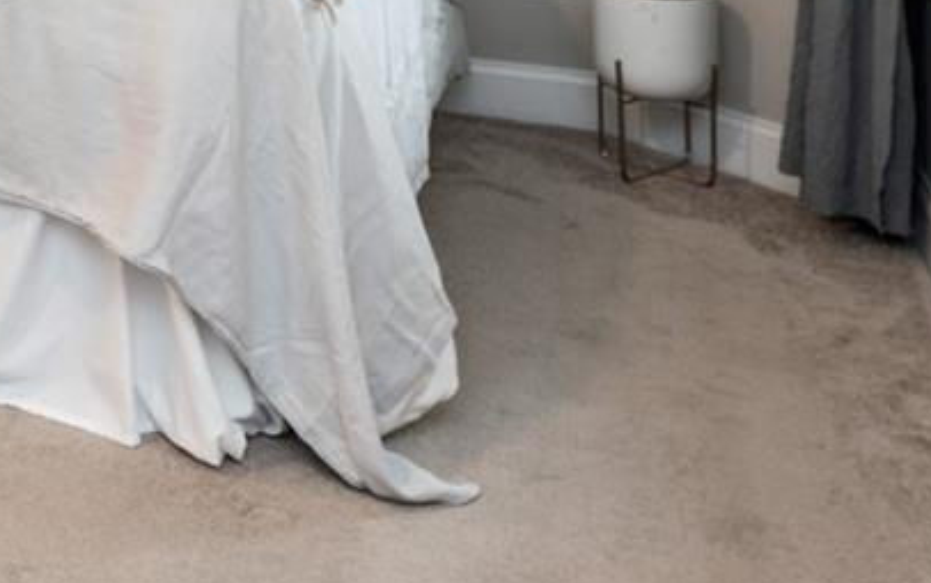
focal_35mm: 72
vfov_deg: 15.9
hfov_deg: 23.8
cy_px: -406
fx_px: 1827
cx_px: -394
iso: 200
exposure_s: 1/1.25
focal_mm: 14
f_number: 8
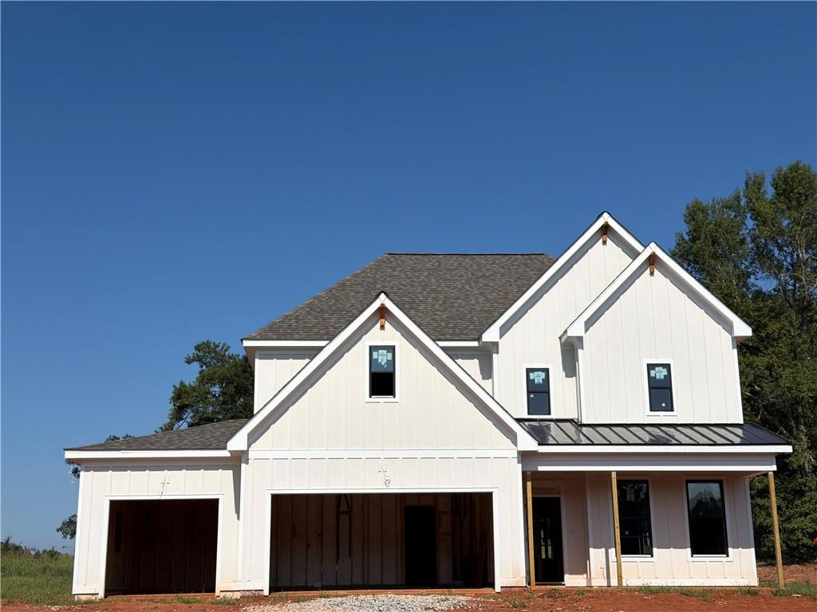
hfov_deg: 39.7
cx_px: 408
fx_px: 1133
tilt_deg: +13.6
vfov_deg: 30.3
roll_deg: +1.2
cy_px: 306
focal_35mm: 48
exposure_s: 1/13333
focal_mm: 6.76
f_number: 1.78
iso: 80
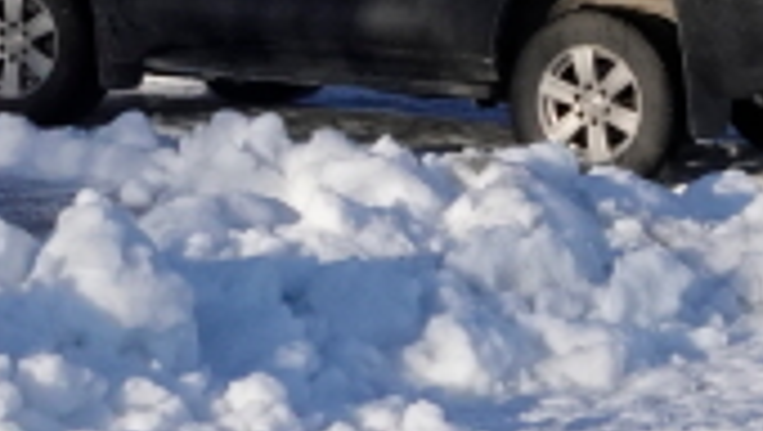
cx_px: 1468
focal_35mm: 177
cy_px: 76
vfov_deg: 6.9
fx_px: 3584
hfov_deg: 11.1
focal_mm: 11.77
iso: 800
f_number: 11
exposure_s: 1/640
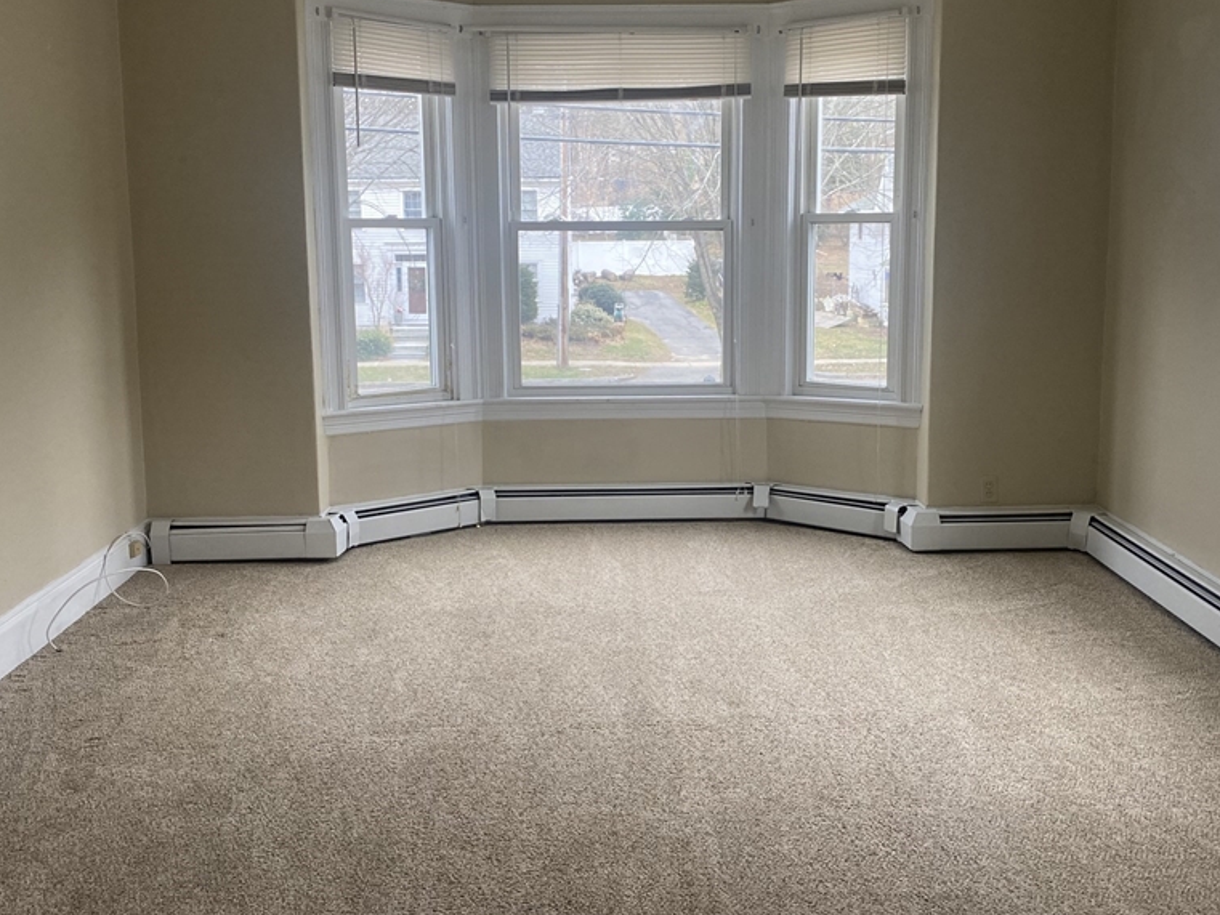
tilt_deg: -7.7
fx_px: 1234
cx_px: 632
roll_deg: +0.5
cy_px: 388
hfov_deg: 52.6
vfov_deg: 40.6
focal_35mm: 35
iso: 125
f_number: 1.8
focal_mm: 4.25
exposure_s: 1/115
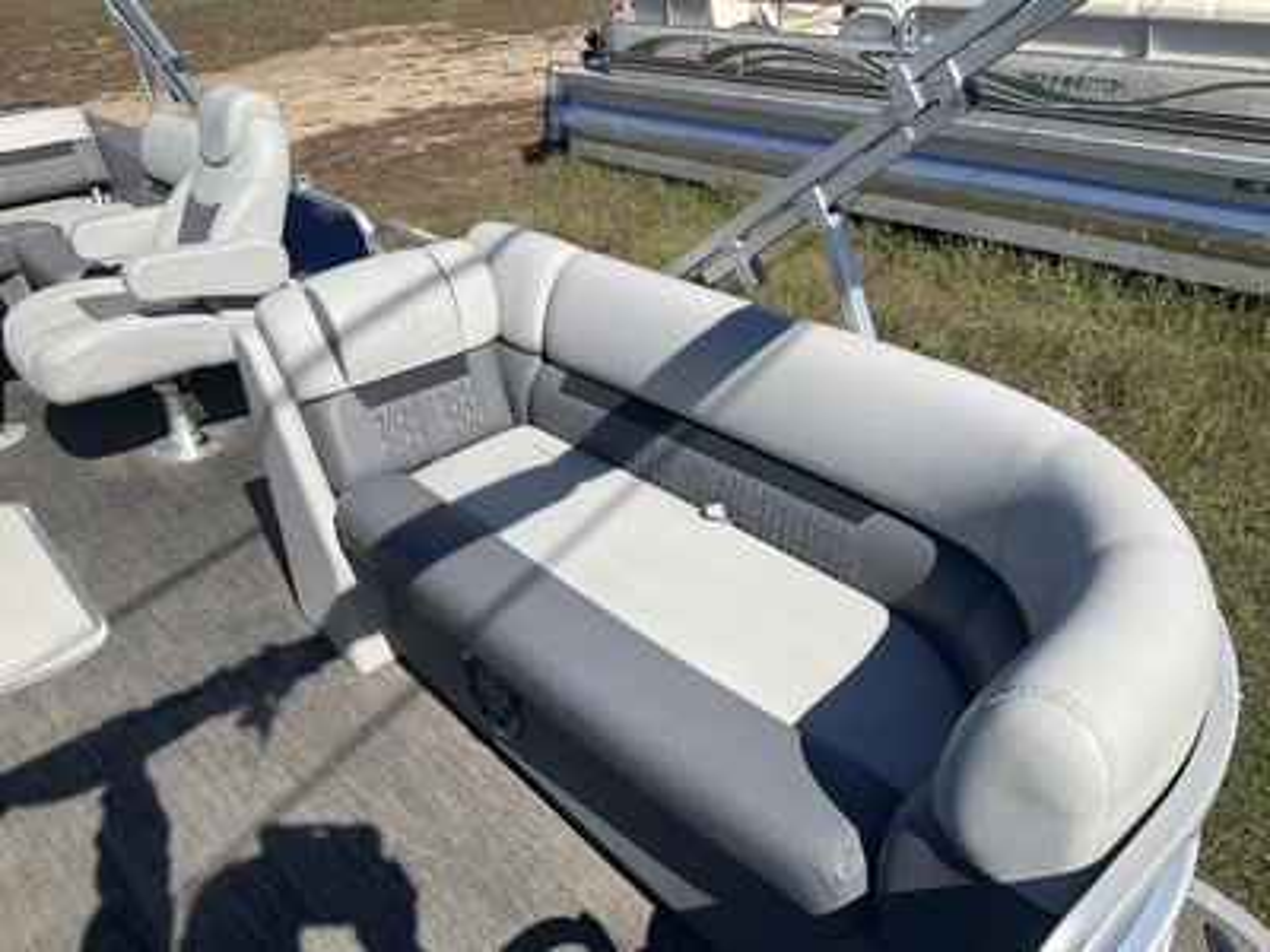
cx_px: 635
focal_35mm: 29
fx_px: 1064
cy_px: 476
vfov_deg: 48.2
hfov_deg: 61.7
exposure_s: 1/2227
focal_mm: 3
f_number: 1.8
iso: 25
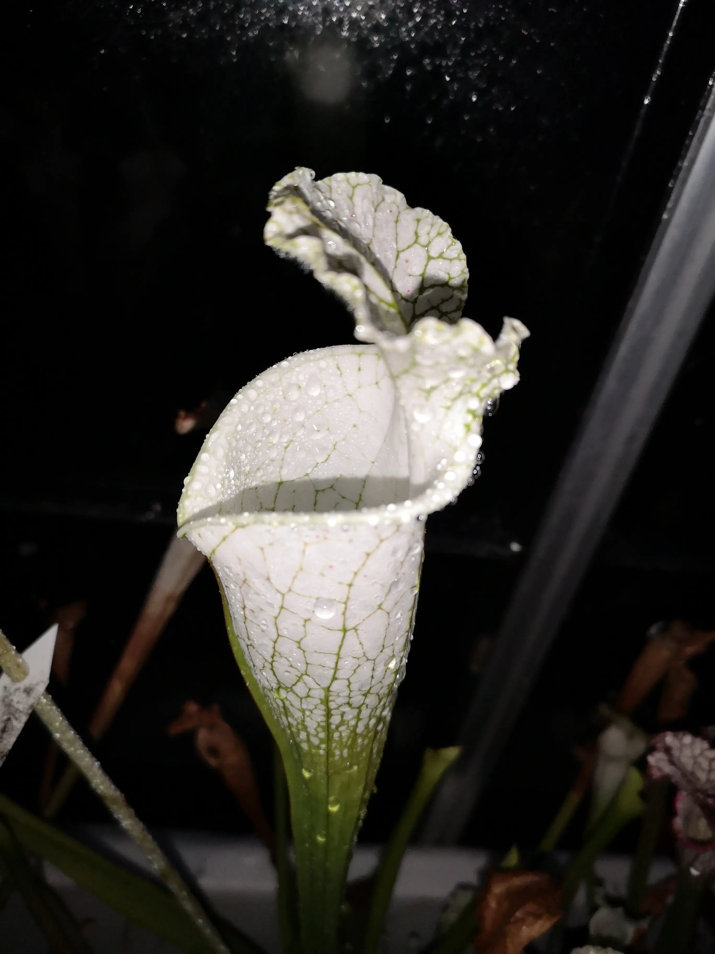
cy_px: 477
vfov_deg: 65.3
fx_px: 744
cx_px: 358
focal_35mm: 27
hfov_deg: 51.4
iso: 500
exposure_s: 1/100
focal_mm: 5.58
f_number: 1.8
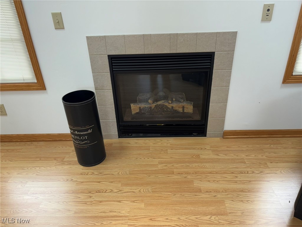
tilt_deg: -29.4
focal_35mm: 26
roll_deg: +3.4
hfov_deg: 67.3
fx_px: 227
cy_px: 114
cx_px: 151
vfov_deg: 53.1
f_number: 1.6
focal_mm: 5.96
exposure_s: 1/19
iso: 64
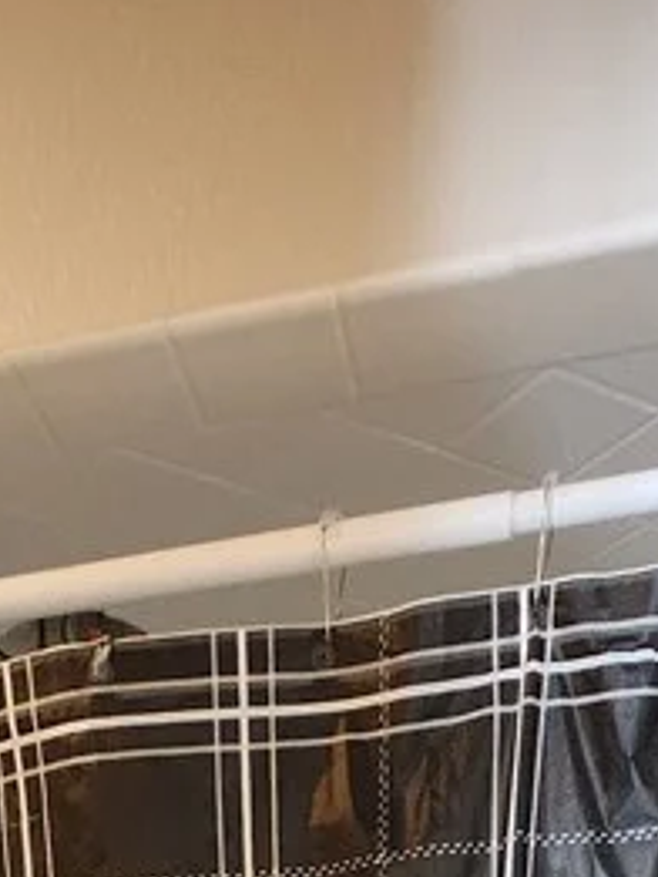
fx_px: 1292
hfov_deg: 28.2
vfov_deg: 22.1
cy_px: 1586
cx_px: 178
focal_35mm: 51
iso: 320
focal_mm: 1.74
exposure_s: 1/30
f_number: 2.2
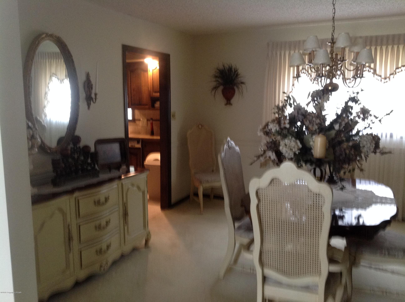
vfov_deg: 40.6
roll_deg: +0.0
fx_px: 409
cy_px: 151
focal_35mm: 35
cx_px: 202
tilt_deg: -6.2
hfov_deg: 52.7
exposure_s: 1/15
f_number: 2.4
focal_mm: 4.28
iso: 160
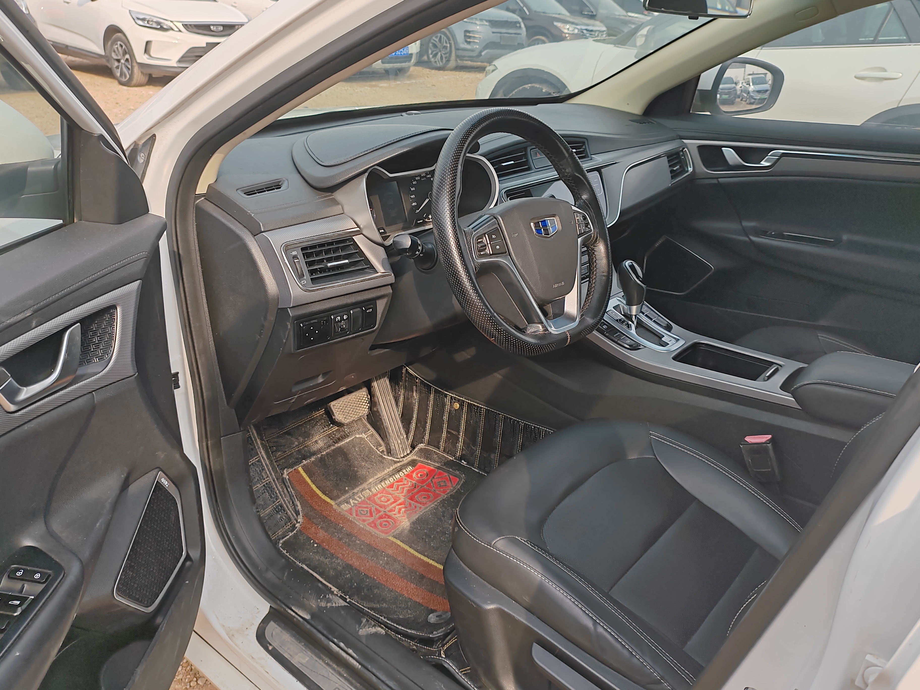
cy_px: 345
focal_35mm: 29
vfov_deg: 48.2
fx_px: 771
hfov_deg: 61.7
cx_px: 460
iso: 50
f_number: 1.8
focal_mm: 6.14
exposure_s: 1/380
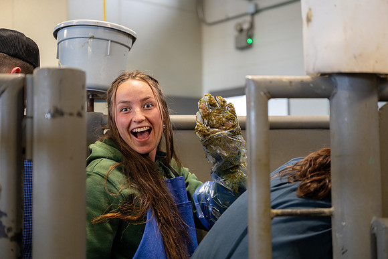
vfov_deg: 28.1
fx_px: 517
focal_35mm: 48
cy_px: 130
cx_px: 194
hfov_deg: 41.1
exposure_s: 1/125
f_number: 2.8
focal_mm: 48
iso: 1000
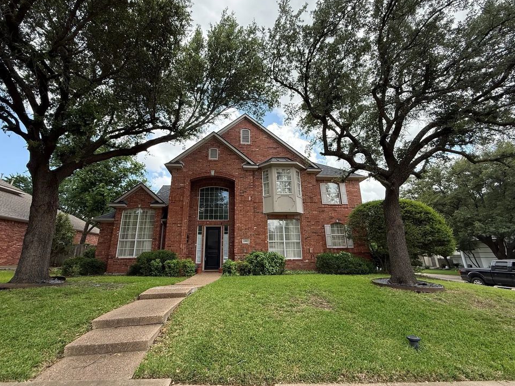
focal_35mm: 15
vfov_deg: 81.7
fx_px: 223
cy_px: 190
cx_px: 248
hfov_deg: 98.1
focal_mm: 2.22
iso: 64
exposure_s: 1/901
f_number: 2.2
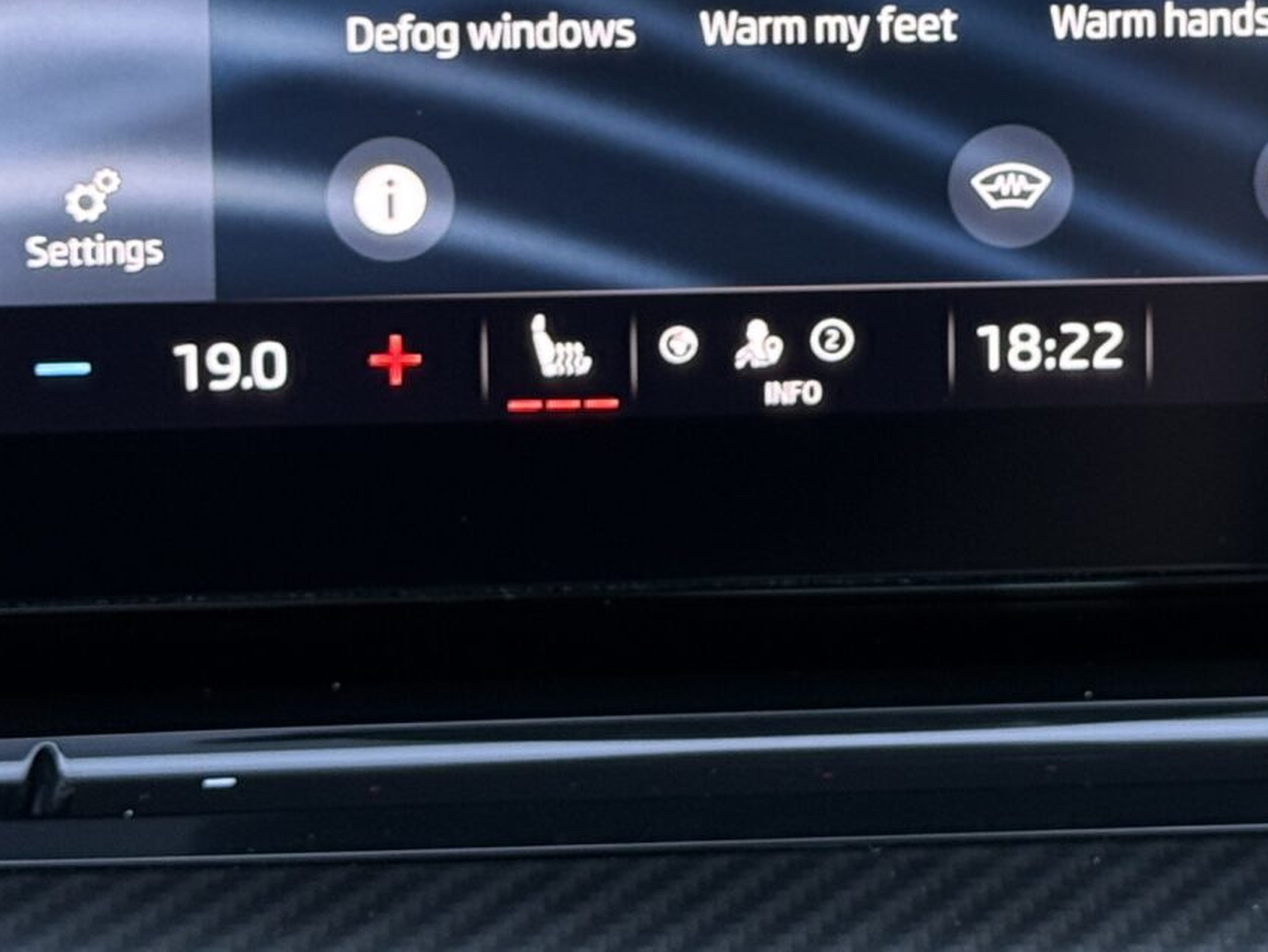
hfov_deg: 13.5
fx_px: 5314
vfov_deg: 10.1
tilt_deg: -14.0
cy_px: -99
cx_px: 1024
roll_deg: -0.8
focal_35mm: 145
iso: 80
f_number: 1.78
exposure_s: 1/48
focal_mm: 6.76
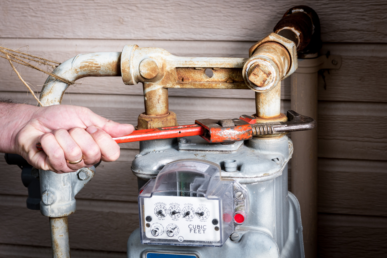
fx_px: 1075
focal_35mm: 100
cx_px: 194
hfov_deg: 20.4
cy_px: 129
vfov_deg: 13.7
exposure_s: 1/125
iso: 200
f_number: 11
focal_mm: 100
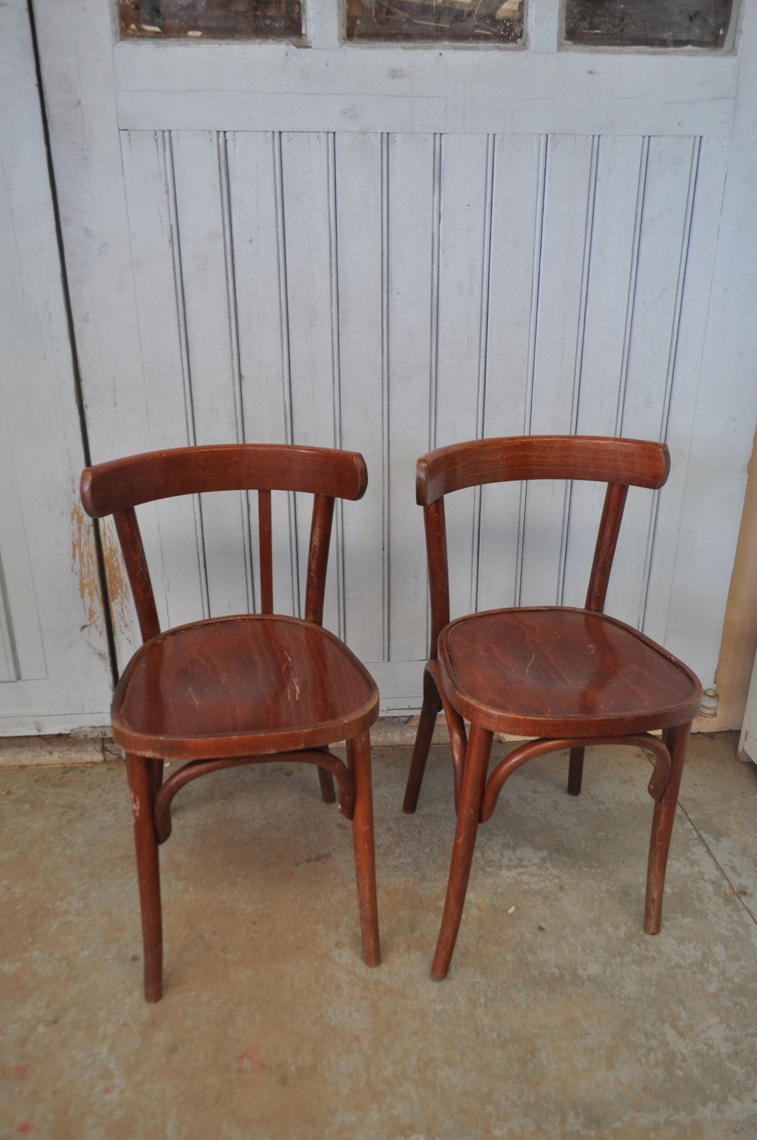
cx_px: 378
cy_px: 570
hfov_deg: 47.8
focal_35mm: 27
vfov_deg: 67.4
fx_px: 854
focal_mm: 18
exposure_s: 1/60
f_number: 4
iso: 450
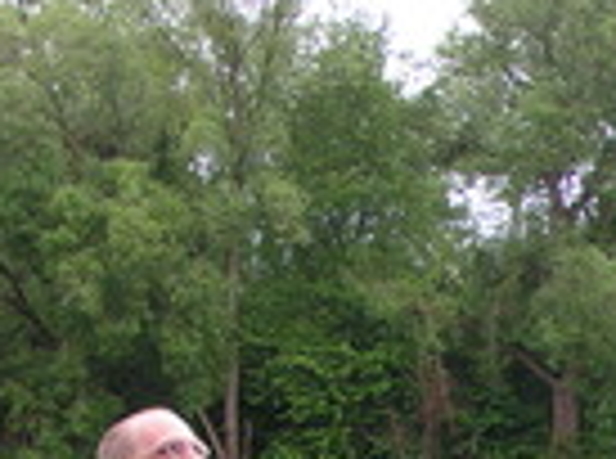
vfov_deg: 11.4
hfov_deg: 15.5
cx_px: 567
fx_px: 2236
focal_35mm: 126
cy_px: 594
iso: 50
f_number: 4
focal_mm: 6.6
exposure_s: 1/60
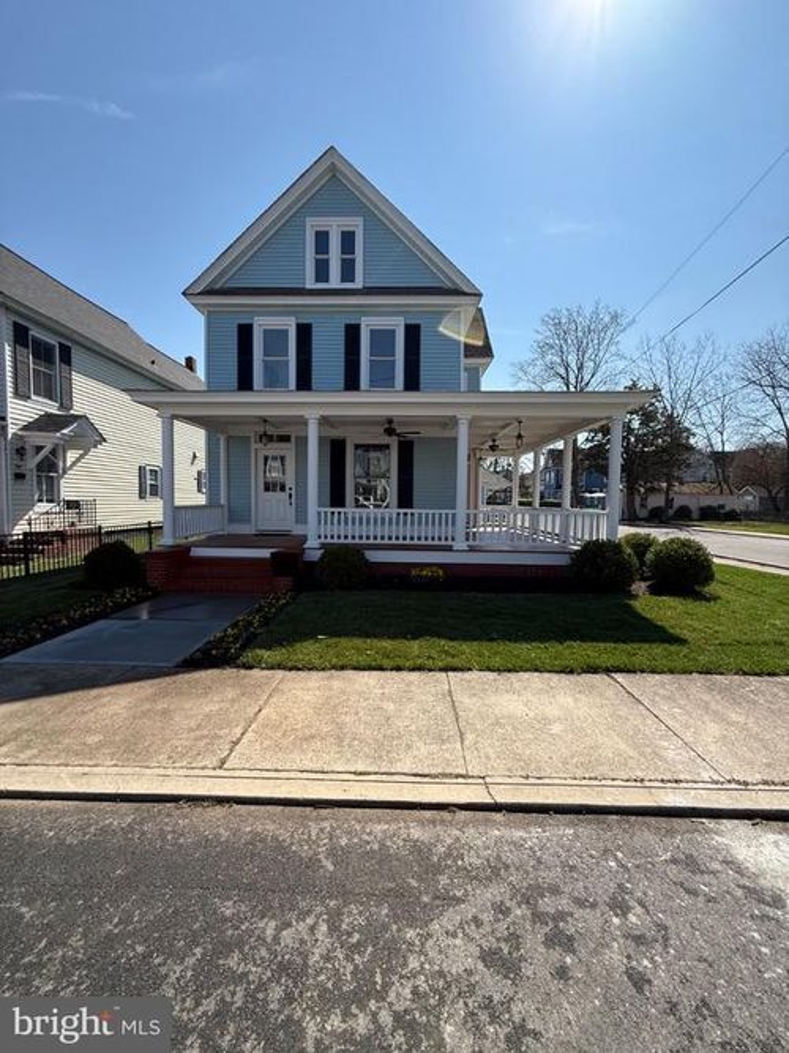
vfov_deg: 102.1
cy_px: 526
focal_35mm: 14
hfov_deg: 85.7
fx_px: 426
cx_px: 394
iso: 64
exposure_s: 1/2092
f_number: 2.2
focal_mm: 2.22
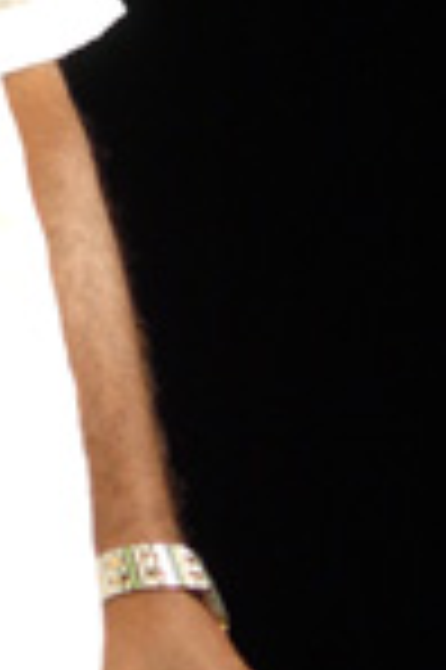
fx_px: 4936
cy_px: -216
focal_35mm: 265
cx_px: -381
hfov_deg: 5.1
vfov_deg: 7.7
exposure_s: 1/125
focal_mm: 44
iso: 400
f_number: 2.8
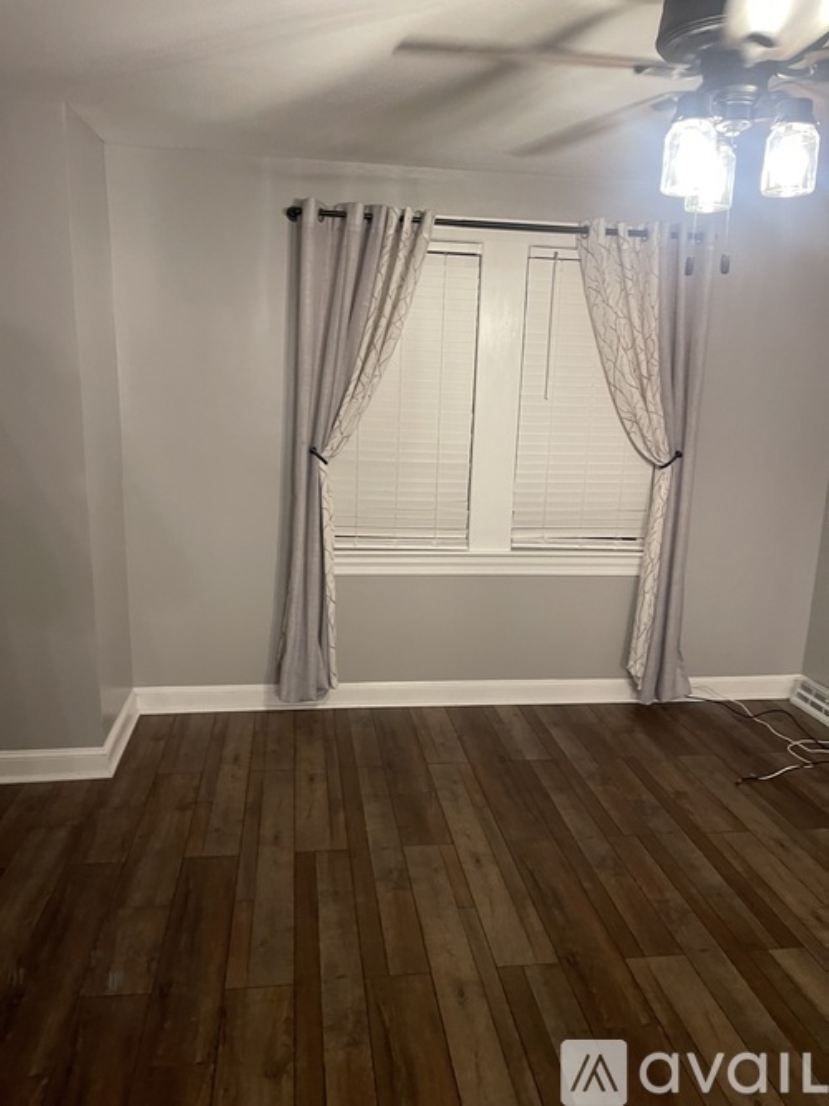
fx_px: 830
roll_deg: -1.3
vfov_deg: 67.3
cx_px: 414
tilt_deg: -14.5
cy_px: 553
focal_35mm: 26
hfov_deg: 53.0
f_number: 1.6
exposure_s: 1/60
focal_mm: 5.1
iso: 400
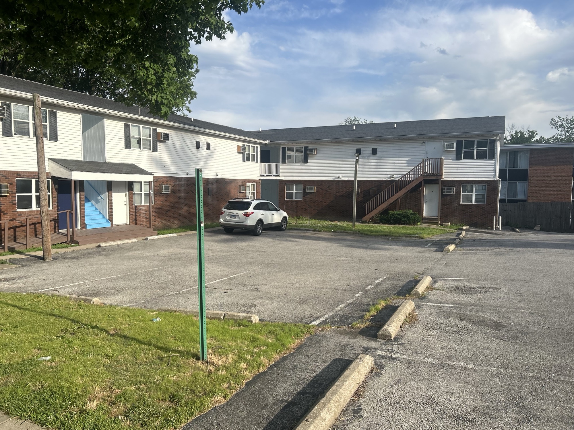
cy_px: 215
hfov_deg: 67.3
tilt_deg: -4.0
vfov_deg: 53.1
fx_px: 431
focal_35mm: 26
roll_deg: -0.3
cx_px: 287
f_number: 1.5
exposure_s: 1/2841
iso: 50
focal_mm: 5.7
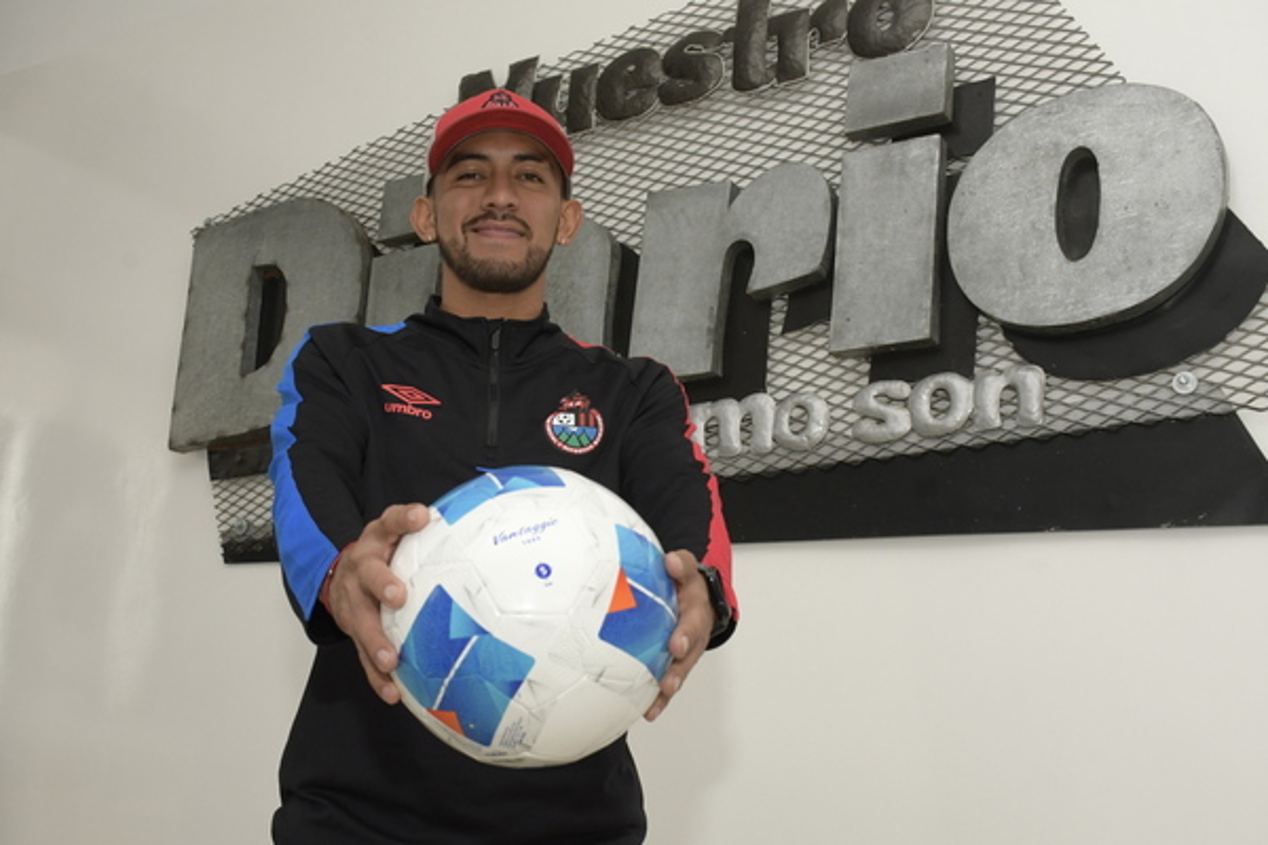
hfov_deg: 47.9
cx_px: 634
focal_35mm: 40
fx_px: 1426
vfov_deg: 33.0
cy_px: 422
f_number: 8
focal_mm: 27
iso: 1250
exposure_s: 1/160
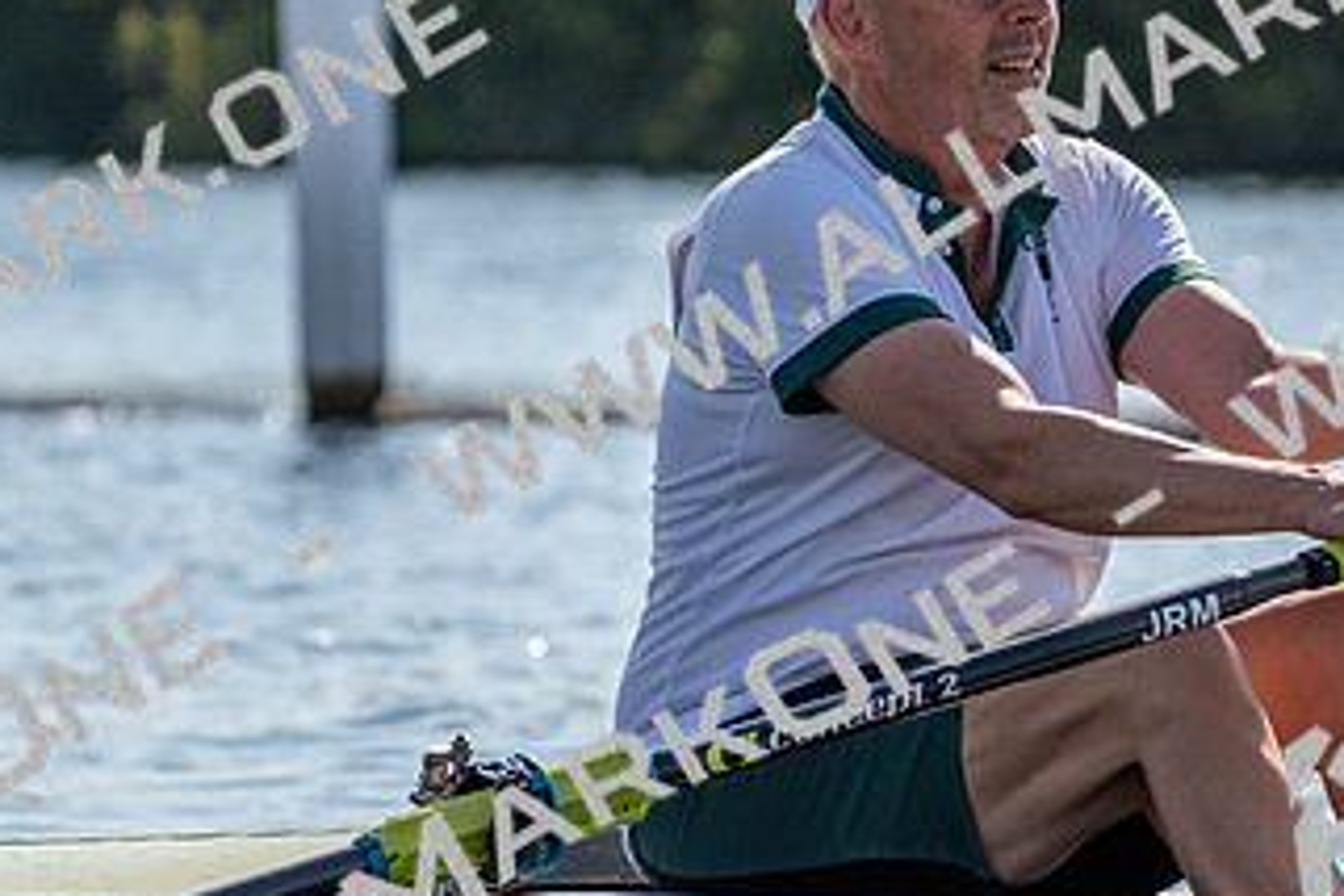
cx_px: 925
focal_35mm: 381
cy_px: 530
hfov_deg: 5.4
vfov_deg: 3.6
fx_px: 14223
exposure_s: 1/1600
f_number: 5.6
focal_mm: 211
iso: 160
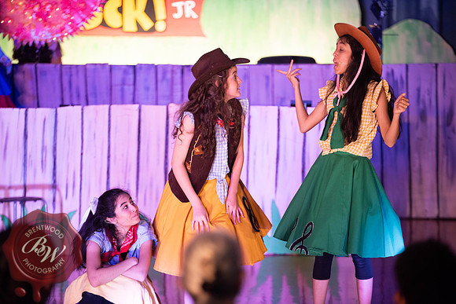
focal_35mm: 165
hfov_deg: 12.4
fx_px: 2090
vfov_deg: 8.3
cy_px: 152
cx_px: 228
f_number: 2.8
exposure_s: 1/200
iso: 1000
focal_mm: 165
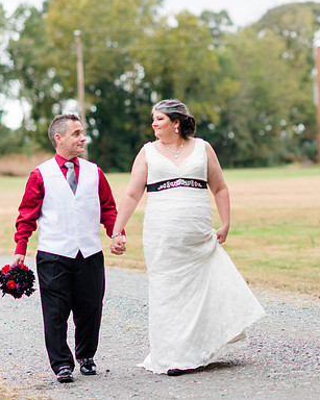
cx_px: 288
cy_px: 199
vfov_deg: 10.7
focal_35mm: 181
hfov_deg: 8.5
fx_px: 2144
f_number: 2
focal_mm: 85
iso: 125
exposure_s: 1/320
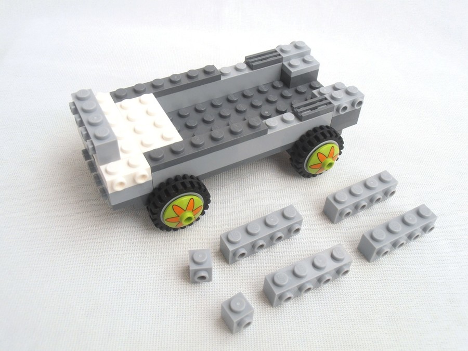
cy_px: 176
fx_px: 500
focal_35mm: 37
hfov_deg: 50.1
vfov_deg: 38.7
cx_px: 234
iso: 80
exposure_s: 1/200
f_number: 3.9
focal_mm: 6.61
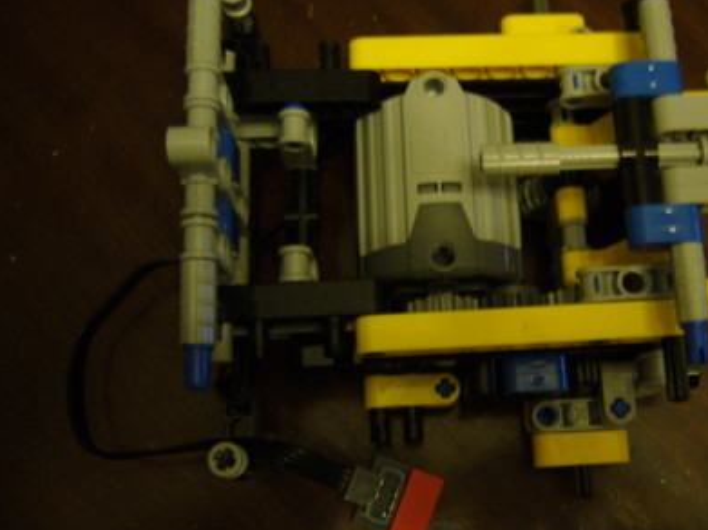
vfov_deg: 33.5
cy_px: 235
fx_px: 879
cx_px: 429
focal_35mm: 43
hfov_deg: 43.6
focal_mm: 5.8
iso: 200
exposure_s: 1/8
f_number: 2.8
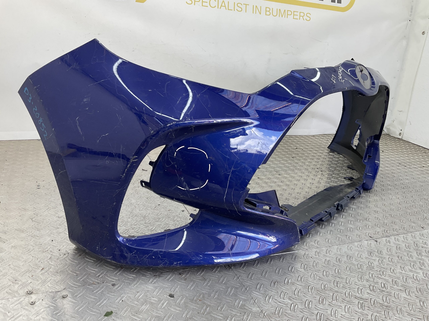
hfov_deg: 61.7
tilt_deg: -18.7
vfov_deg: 48.2
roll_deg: -9.3
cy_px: 160
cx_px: 214
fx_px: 359
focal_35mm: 29
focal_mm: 3
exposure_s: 1/100
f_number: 1.8
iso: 20
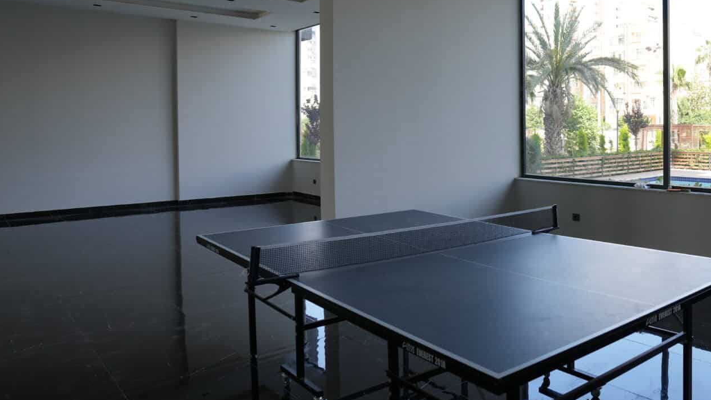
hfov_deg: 61.2
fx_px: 547
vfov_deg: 39.8
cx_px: 559
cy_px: 142
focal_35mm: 29
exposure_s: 1/60
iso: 160
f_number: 4
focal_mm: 17
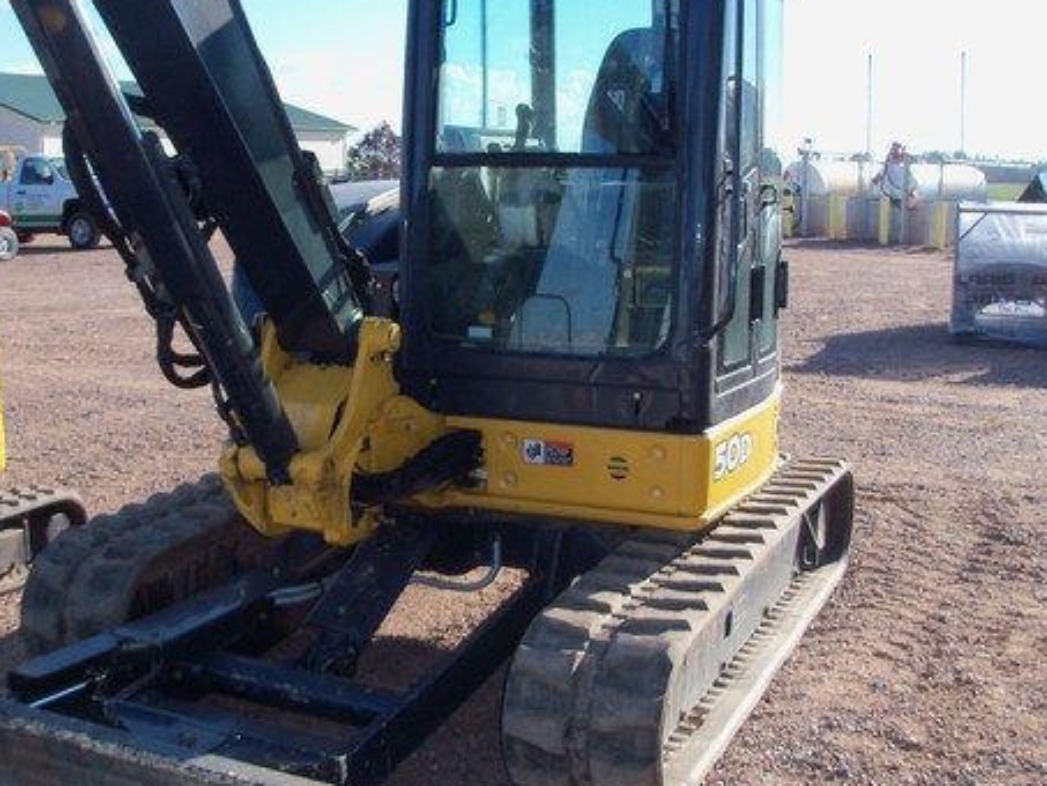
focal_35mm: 42
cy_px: 363
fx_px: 1271
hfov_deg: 44.7
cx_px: 453
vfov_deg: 34.3
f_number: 3
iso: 80
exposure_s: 1/500
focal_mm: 6.3
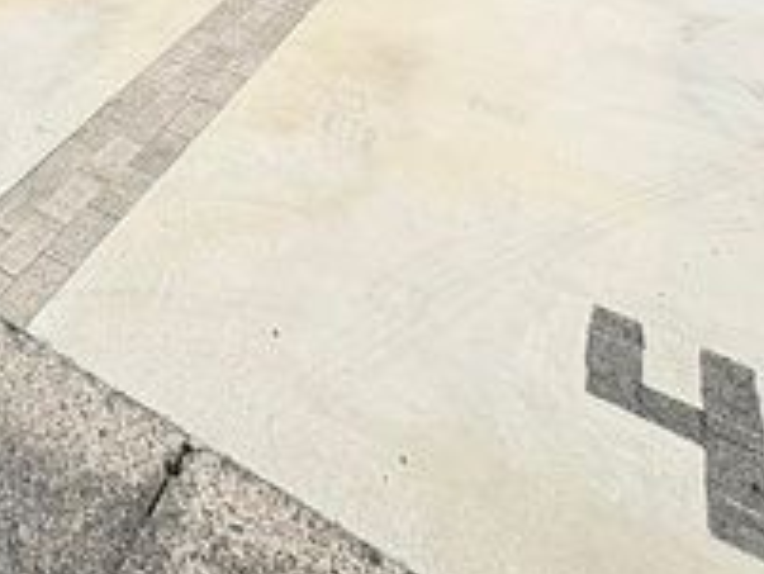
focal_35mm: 39
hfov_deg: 43.5
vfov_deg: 29.2
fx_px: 861
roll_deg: -0.9
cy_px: -186
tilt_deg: -15.0
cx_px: 68
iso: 50
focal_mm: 2.22
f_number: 2.2
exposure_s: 1/329
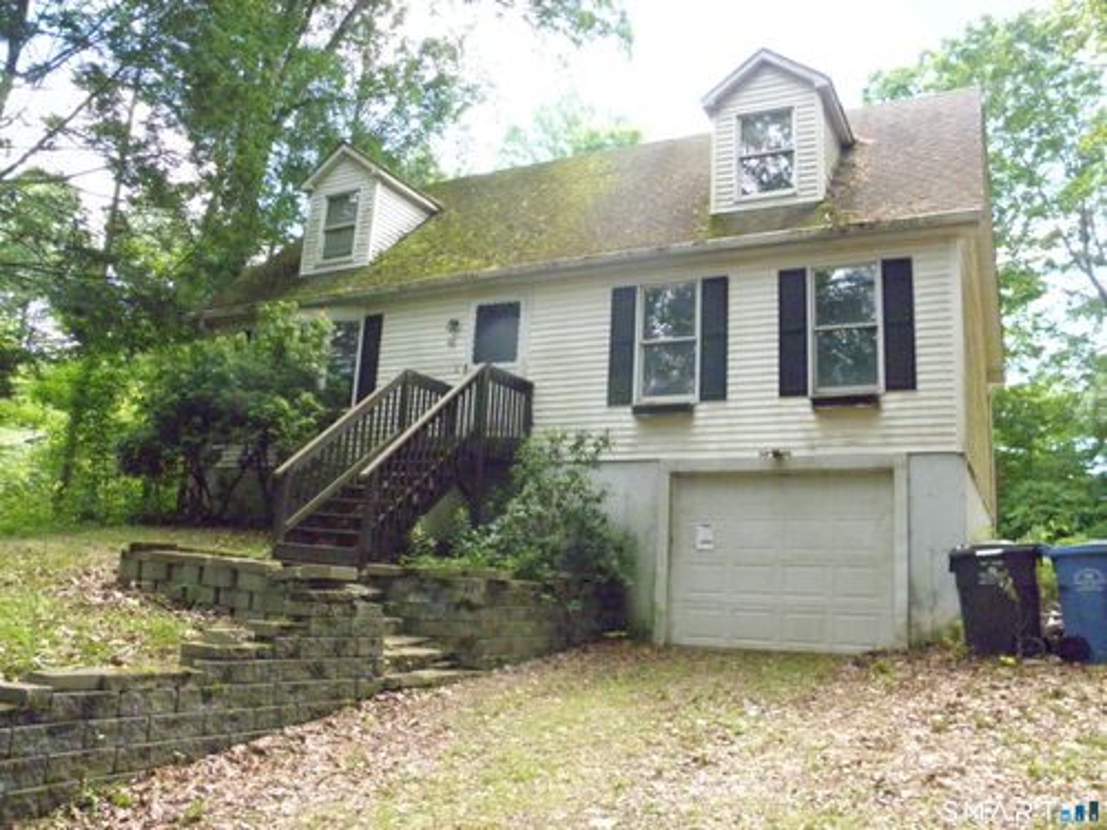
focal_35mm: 28
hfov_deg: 63.4
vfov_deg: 49.7
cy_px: 415
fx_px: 895
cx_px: 554
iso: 1000
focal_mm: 5
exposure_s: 1/500
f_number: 3.5
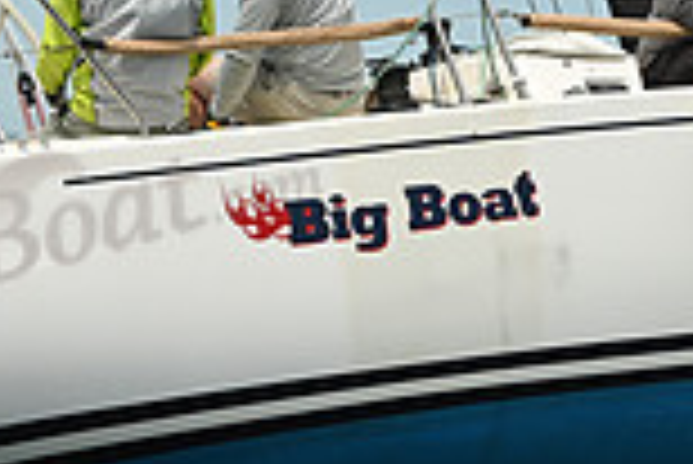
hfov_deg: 6.7
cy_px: -52
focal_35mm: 308
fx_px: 5934
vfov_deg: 4.5
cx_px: 558
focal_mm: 82
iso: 320
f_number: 10
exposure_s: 1/1000
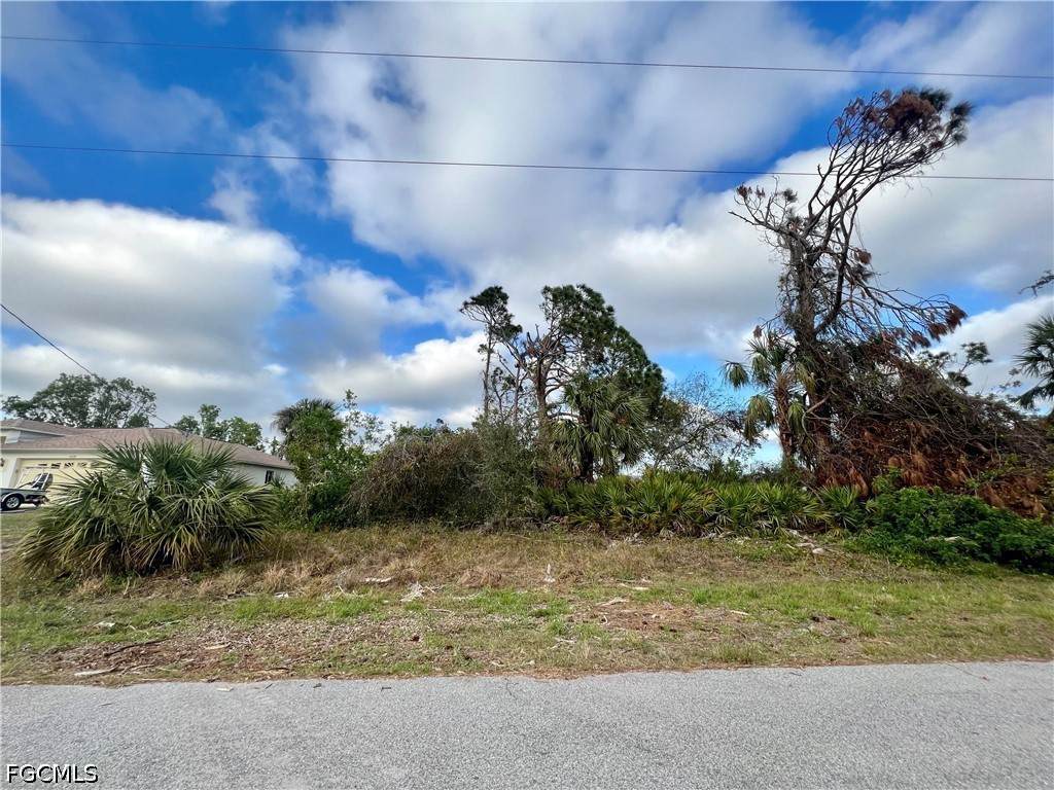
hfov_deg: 106.2
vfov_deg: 89.9
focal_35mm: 13
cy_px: 395
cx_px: 527
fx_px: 396
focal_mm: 1.57
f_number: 1.8
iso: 32
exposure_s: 1/1248
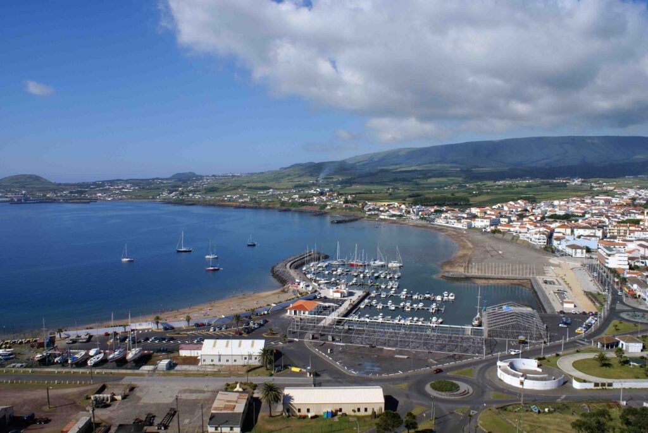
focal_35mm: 27
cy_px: 216
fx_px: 486
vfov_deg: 48.0
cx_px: 324
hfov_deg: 67.3
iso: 100
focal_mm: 18
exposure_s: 1/250
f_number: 10
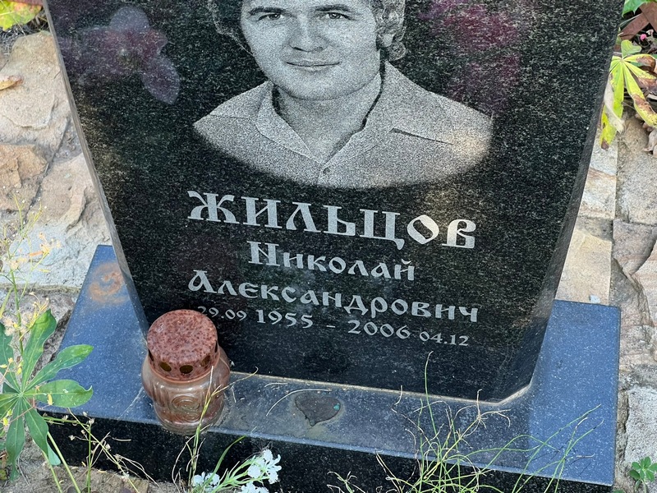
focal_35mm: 77
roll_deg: +2.1
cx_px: 328
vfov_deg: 19.1
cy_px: 246
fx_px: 1461
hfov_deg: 25.3
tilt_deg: -43.5
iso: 125
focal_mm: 9
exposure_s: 1/99
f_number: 2.8
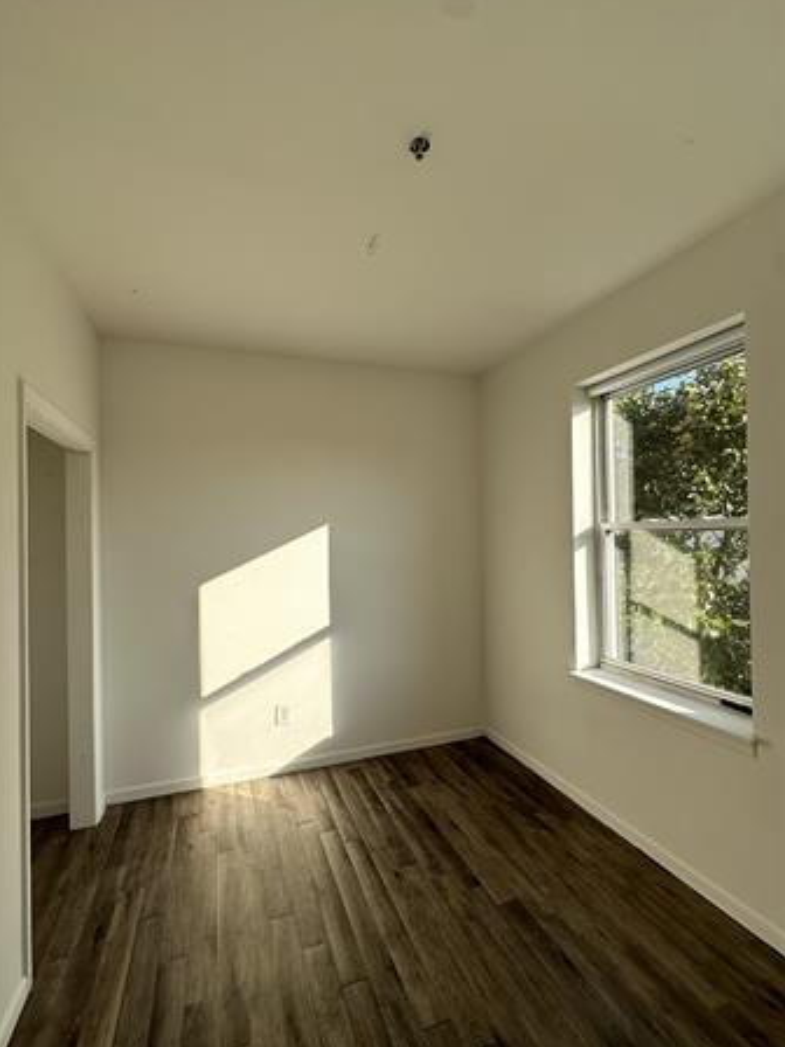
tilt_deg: +0.4
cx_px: 367
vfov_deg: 98.2
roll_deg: +0.5
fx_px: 454
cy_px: 533
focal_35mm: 15
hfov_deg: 81.6
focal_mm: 2.22
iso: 40
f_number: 2.2
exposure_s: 1/686
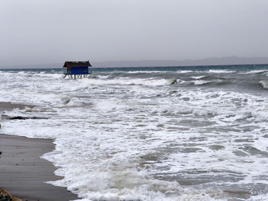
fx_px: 465
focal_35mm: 60
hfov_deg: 32.2
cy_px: 100
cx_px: 134
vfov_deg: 24.4
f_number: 2
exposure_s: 1/294
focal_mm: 8.8
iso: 50
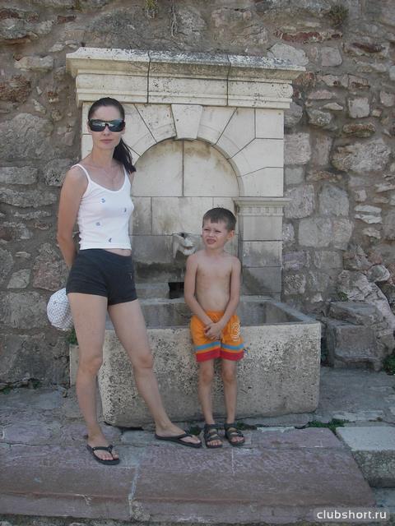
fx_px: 578
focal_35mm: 38
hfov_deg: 37.7
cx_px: 198
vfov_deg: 49.0
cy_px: 263
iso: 50
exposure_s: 1/200
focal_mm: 6.3
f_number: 3.3
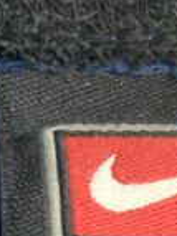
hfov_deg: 9.0
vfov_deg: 11.0
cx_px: 222
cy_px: 489
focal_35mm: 162
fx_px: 1106
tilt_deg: -81.0
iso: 320
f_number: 1.8
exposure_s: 1/25
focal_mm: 3
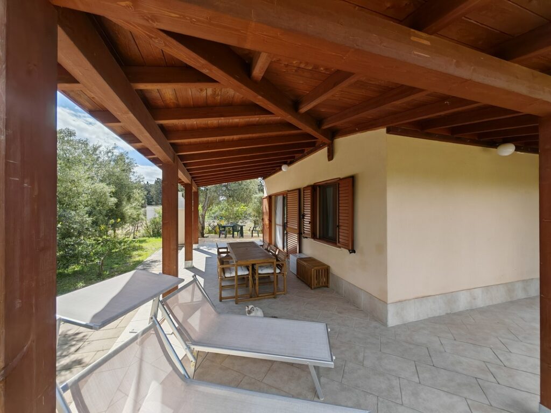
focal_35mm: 13
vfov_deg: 89.9
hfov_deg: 106.2
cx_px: 276
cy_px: 206
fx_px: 207
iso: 50
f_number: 2
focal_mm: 1.82
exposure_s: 1/330
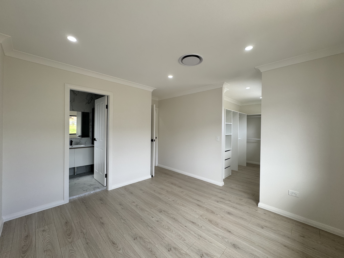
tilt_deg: -0.2
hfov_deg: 102.1
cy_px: 129
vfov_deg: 85.7
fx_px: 139
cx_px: 172
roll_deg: -0.9
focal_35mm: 14
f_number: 2.2
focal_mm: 2.22
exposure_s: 1/260
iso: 40
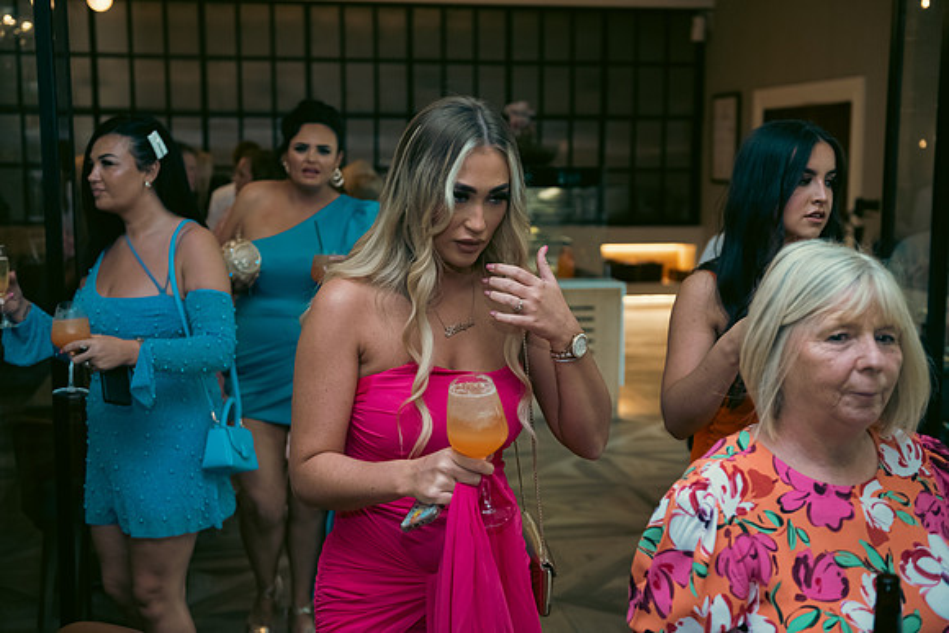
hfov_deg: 41.1
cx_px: 474
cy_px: 316
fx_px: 1266
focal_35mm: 48
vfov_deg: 28.1
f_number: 3.5
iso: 800
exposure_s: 1/125
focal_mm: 48
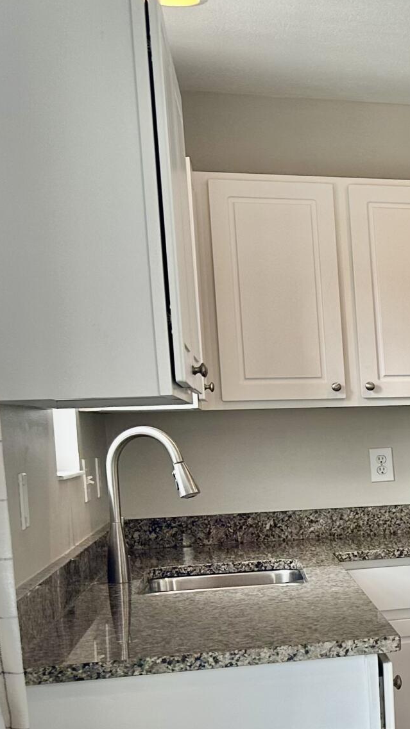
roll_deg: +1.7
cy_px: 500
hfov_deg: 14.1
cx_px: 867
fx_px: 1334
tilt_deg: -3.4
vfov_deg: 30.3
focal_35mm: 69
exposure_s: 1/120
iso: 64
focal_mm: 6.86
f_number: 1.78
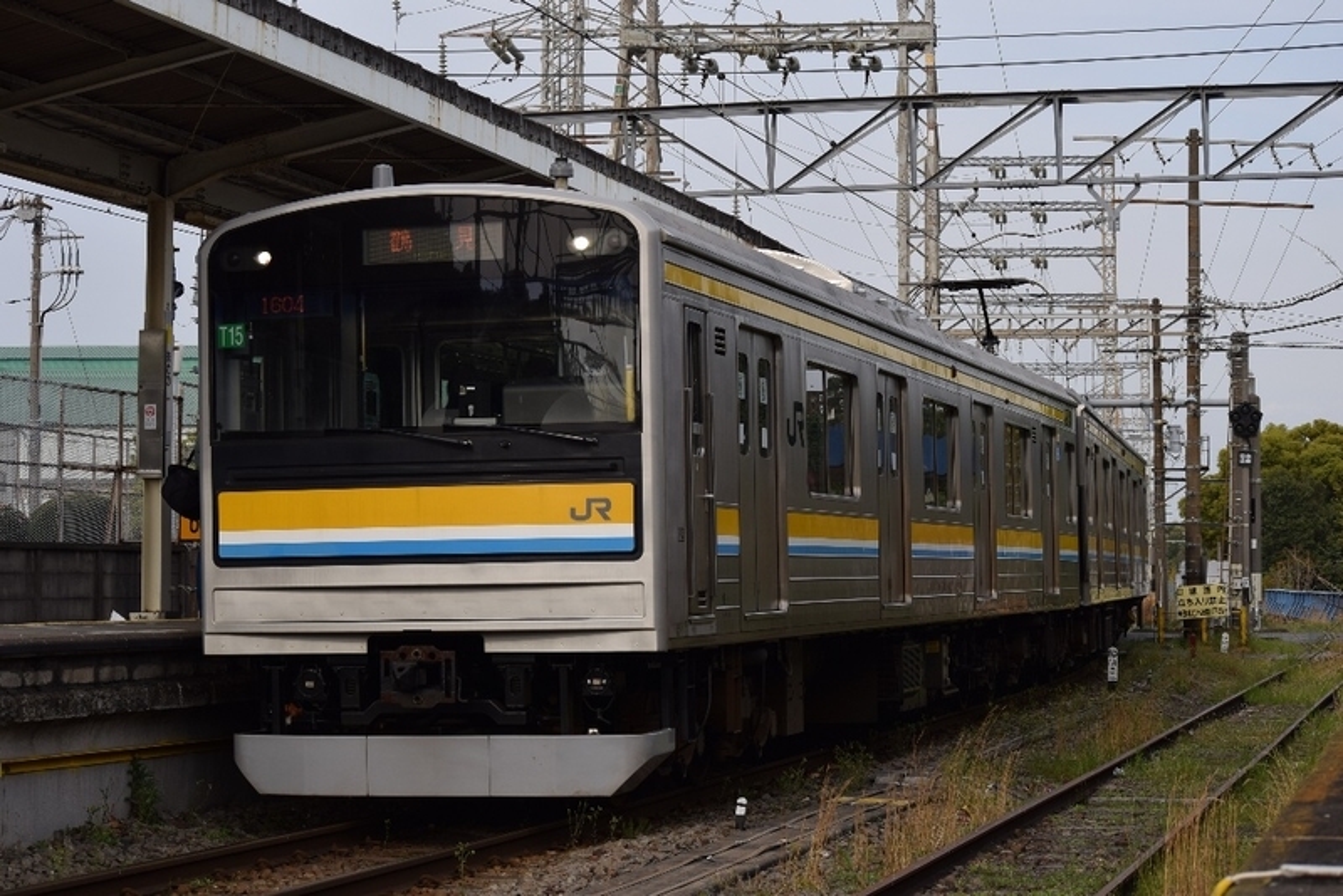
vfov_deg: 16.6
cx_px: 672
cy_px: 448
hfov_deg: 24.6
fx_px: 3079
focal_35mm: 82
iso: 100
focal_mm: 55
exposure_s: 1/400
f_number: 5.6
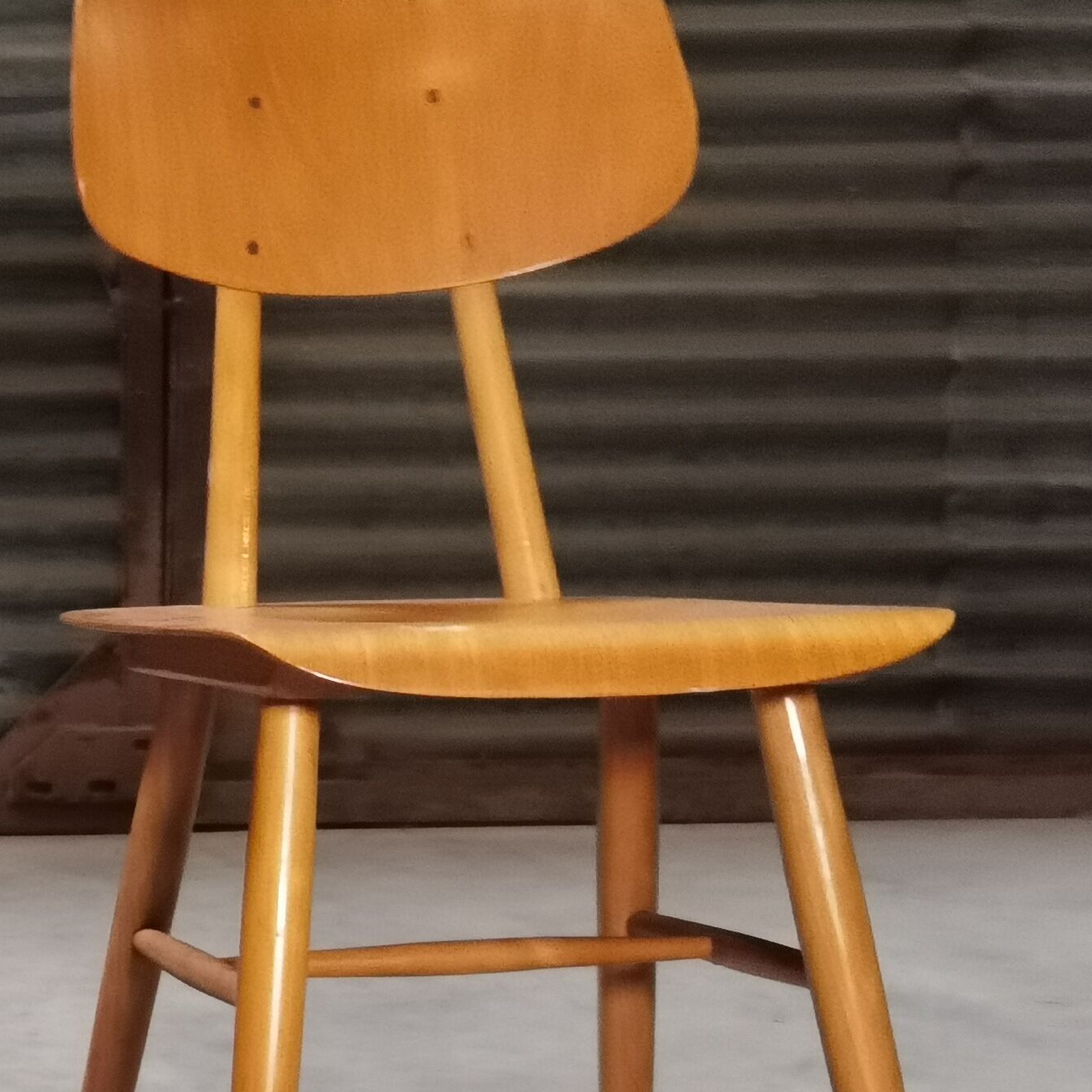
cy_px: 724
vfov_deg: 20.8
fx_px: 2962
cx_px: -553
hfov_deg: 18.5
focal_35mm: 83
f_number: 1.9
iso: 250
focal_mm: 6.71
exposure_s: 1/50
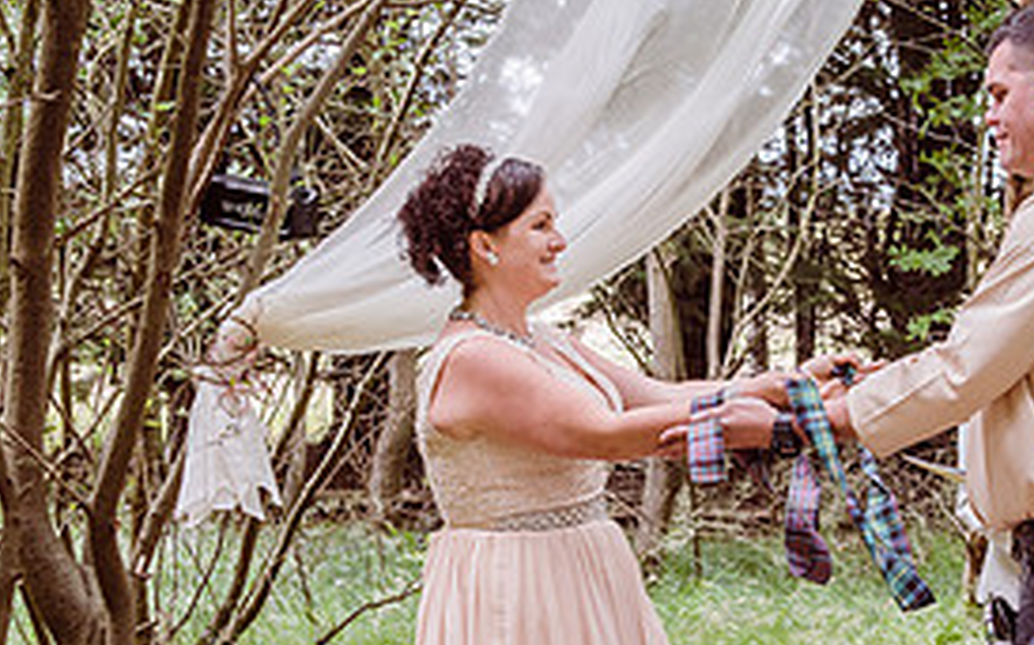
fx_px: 3014
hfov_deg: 19.4
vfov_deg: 12.2
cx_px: 720
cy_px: 444
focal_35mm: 107
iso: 400
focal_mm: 44
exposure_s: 1/160
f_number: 5
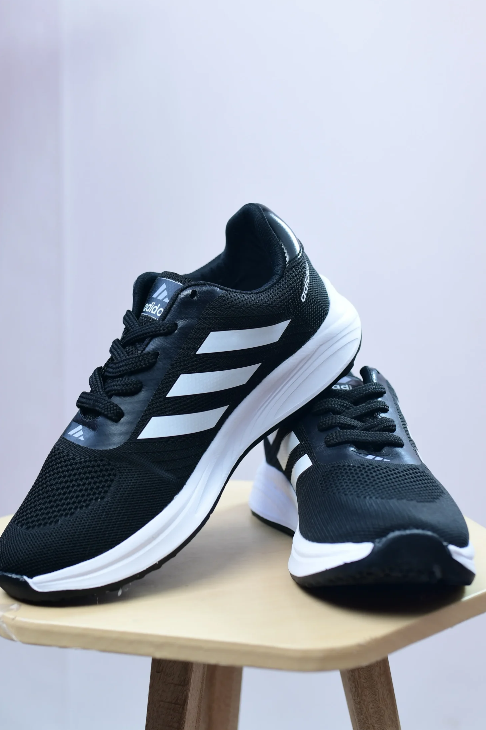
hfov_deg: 22.2
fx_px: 1236
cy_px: 349
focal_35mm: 61
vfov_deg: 32.9
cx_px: 241
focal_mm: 35
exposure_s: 1/125
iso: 250
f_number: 3.2
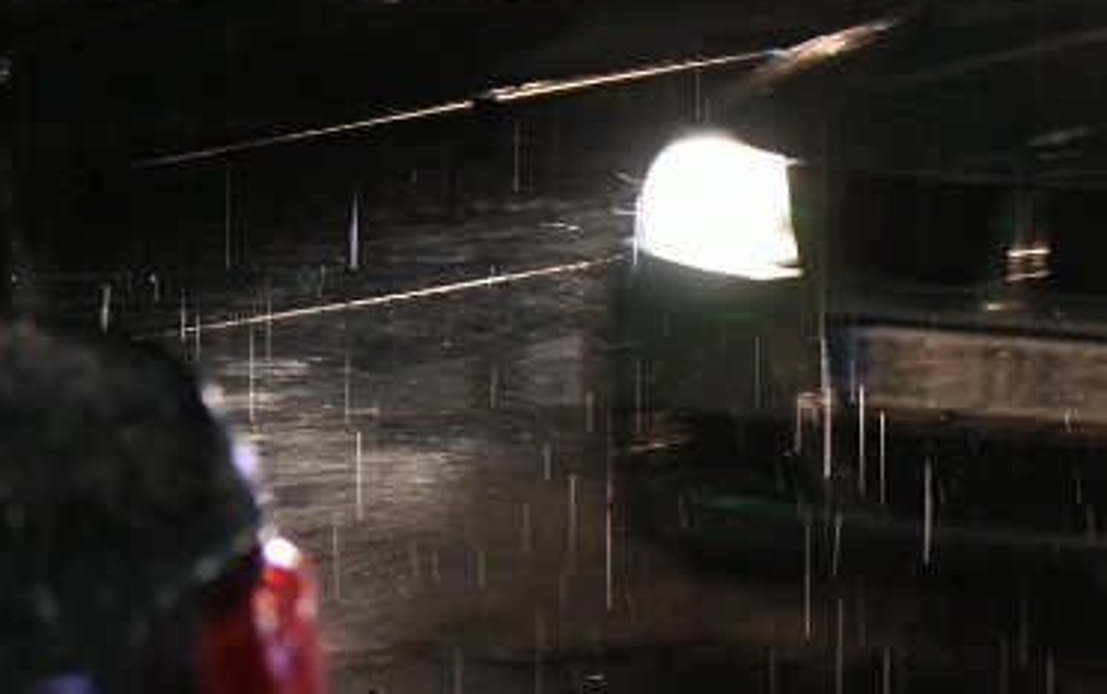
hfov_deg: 6.0
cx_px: 1827
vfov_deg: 3.8
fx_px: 10445
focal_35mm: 346
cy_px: 444
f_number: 2.8
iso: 2500
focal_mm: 78
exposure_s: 1/50
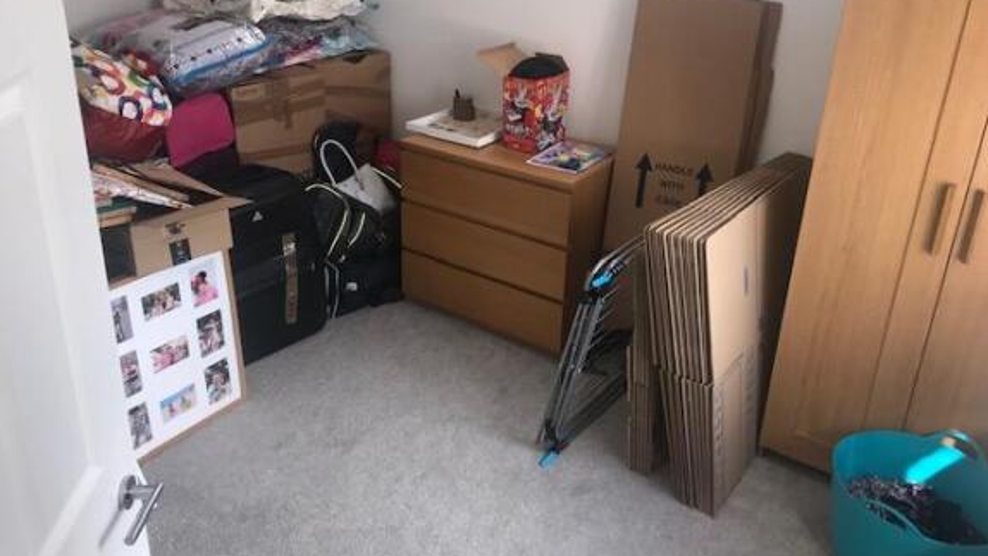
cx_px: 500
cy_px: 199
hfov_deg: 62.6
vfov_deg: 37.5
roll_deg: -2.7
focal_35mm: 31
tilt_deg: -22.4
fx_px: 812
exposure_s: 1/100
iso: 20
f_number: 1.8
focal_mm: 3.99
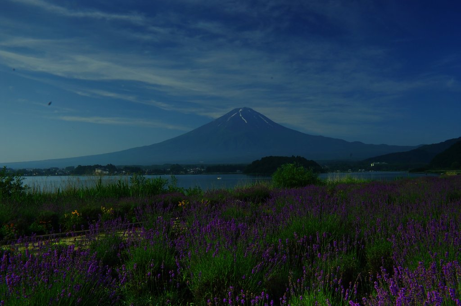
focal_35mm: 32
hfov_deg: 59.6
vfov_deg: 41.6
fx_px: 403
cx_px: 230
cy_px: 153
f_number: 22
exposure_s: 1/10
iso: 200
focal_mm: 21
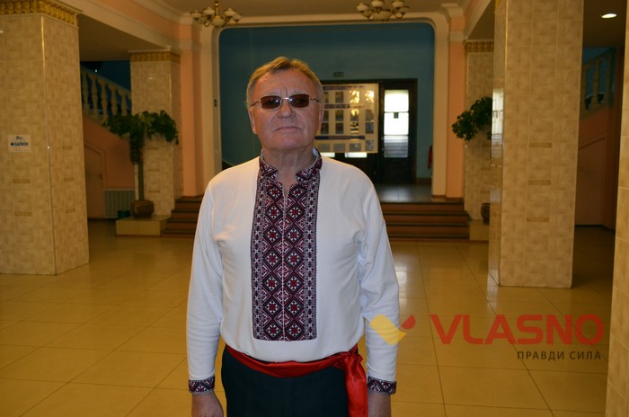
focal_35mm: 33
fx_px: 576
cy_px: 208
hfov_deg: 57.3
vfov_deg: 39.8
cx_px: 314
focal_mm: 22
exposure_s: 1/60
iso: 900
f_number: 3.8
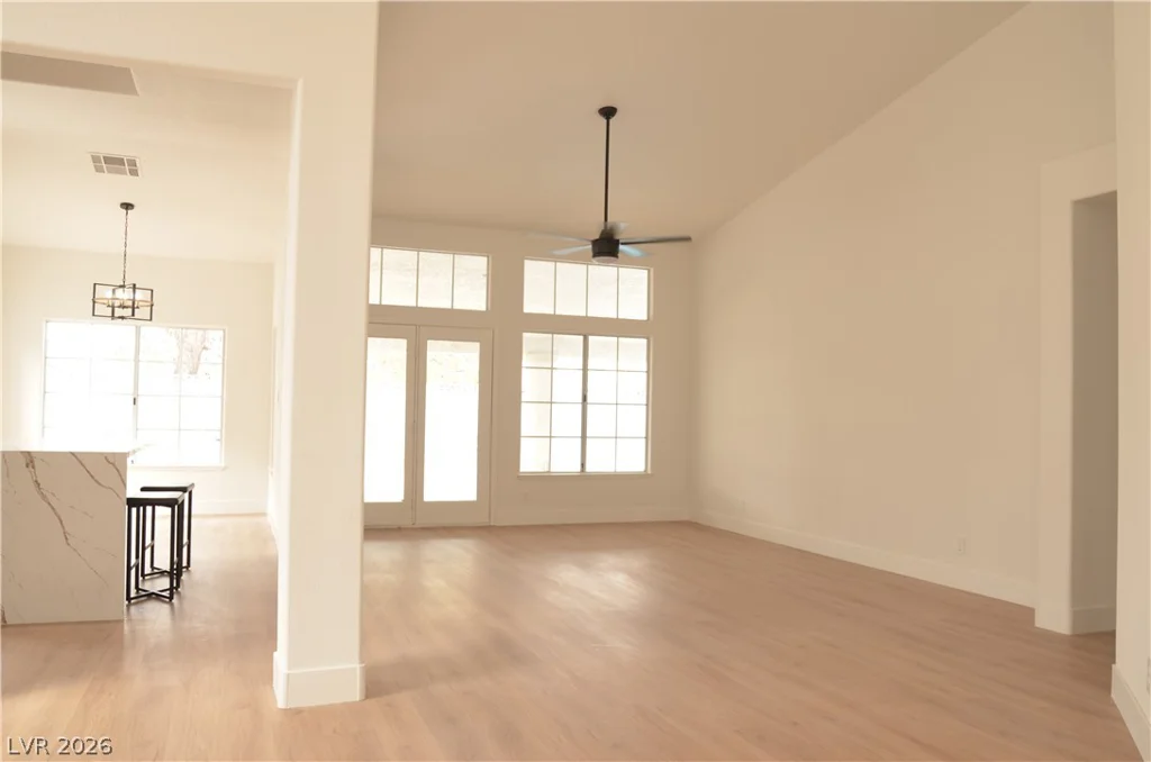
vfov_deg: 47.7
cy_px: 381
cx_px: 576
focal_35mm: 27
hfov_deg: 67.5
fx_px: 861
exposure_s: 1/60
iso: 200
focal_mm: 18
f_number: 4
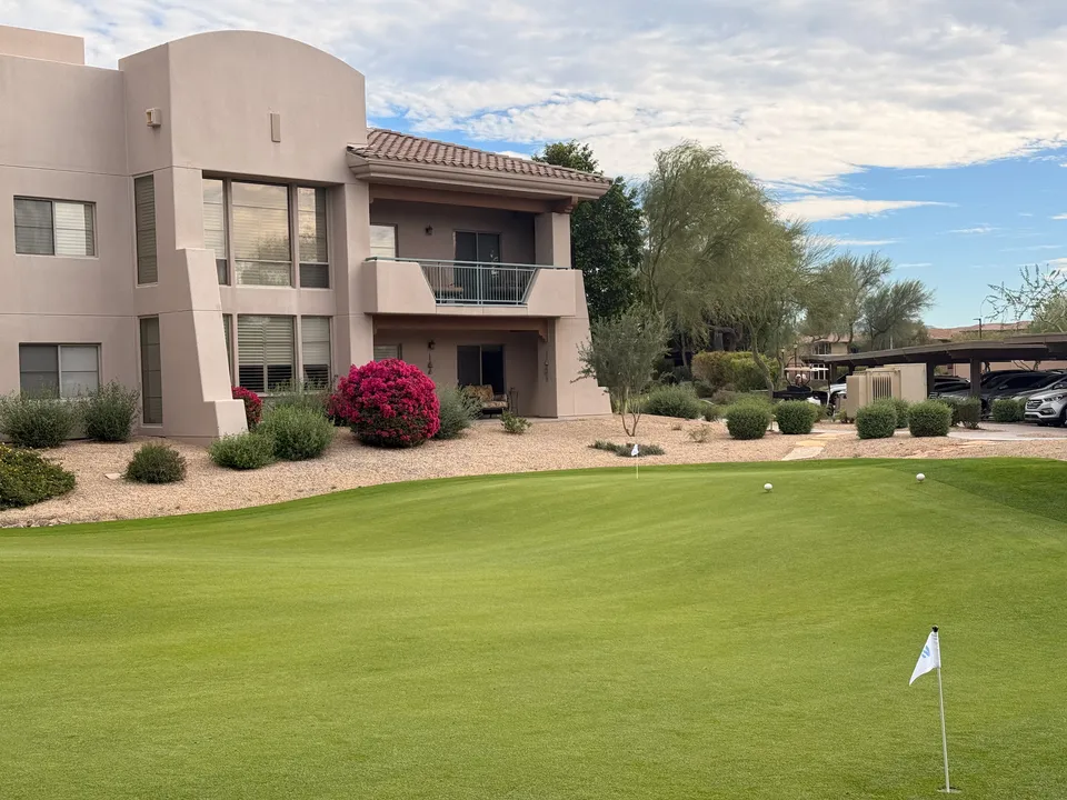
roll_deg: +1.1
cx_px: 534
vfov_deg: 30.3
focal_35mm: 48
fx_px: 1480
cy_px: 400
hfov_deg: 39.7
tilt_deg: -0.9
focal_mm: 6.8
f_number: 1.8
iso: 80
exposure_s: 1/3096
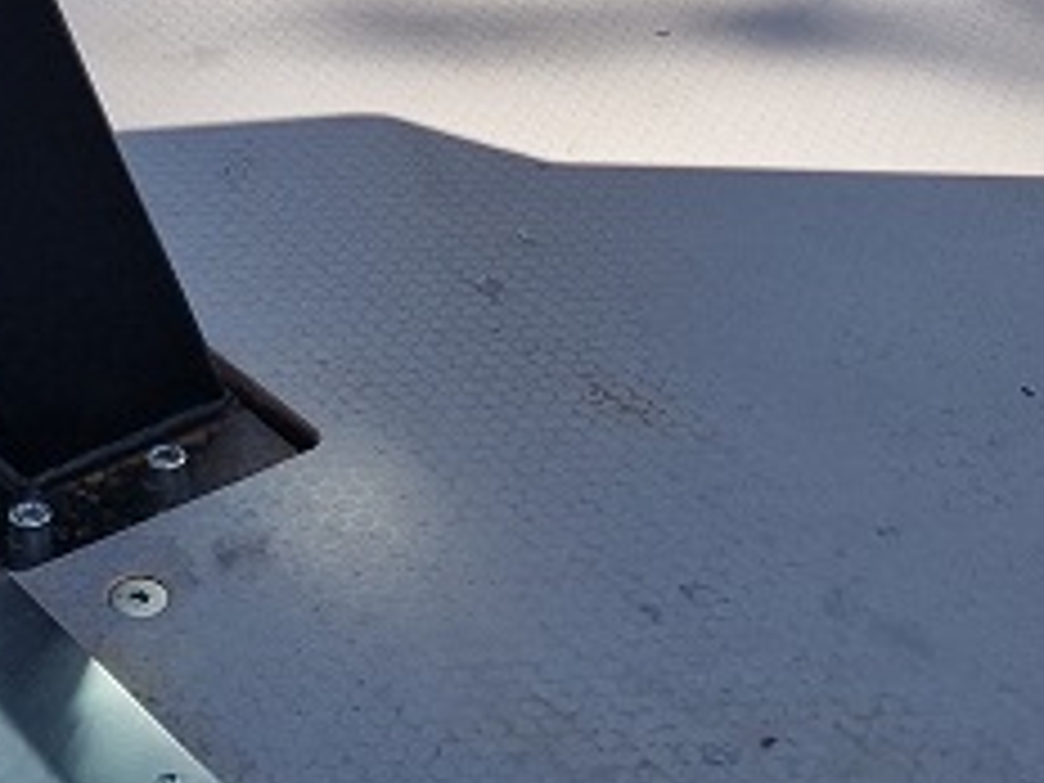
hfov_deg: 19.5
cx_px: 94
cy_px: -536
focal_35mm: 99
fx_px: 2986
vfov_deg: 13.7
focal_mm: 6.4
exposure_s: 1/404
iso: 50
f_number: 1.8
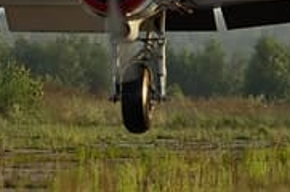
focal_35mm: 442
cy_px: -65
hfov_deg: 4.7
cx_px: -72
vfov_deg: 3.1
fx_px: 3554
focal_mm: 125
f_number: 7.1
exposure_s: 1/500
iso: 640
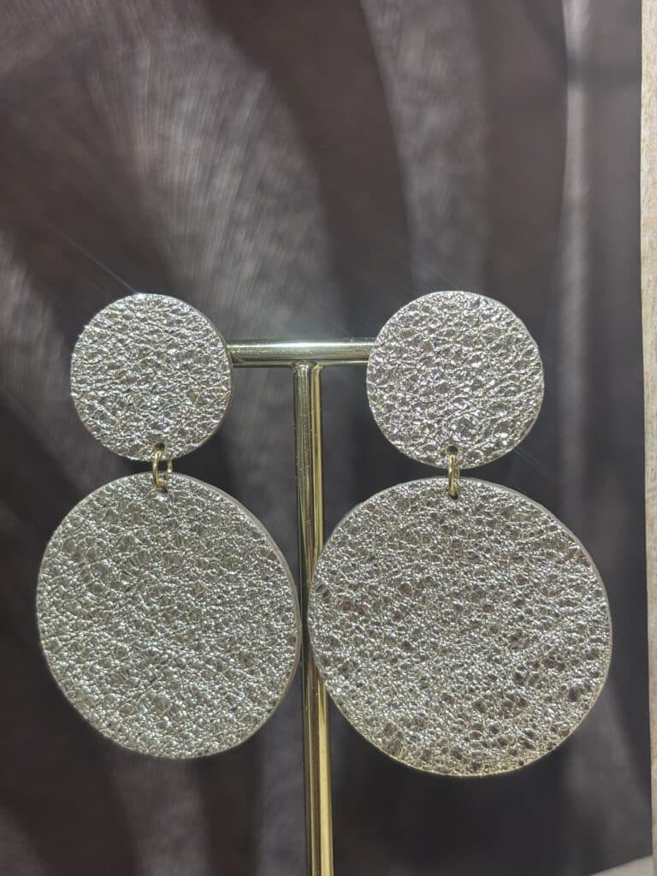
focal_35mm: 52
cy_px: 438
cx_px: 328
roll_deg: +0.8
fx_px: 1316
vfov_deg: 36.8
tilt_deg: -8.7
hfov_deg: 28.0
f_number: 1.6
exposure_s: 1/100
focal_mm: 5.96
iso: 50
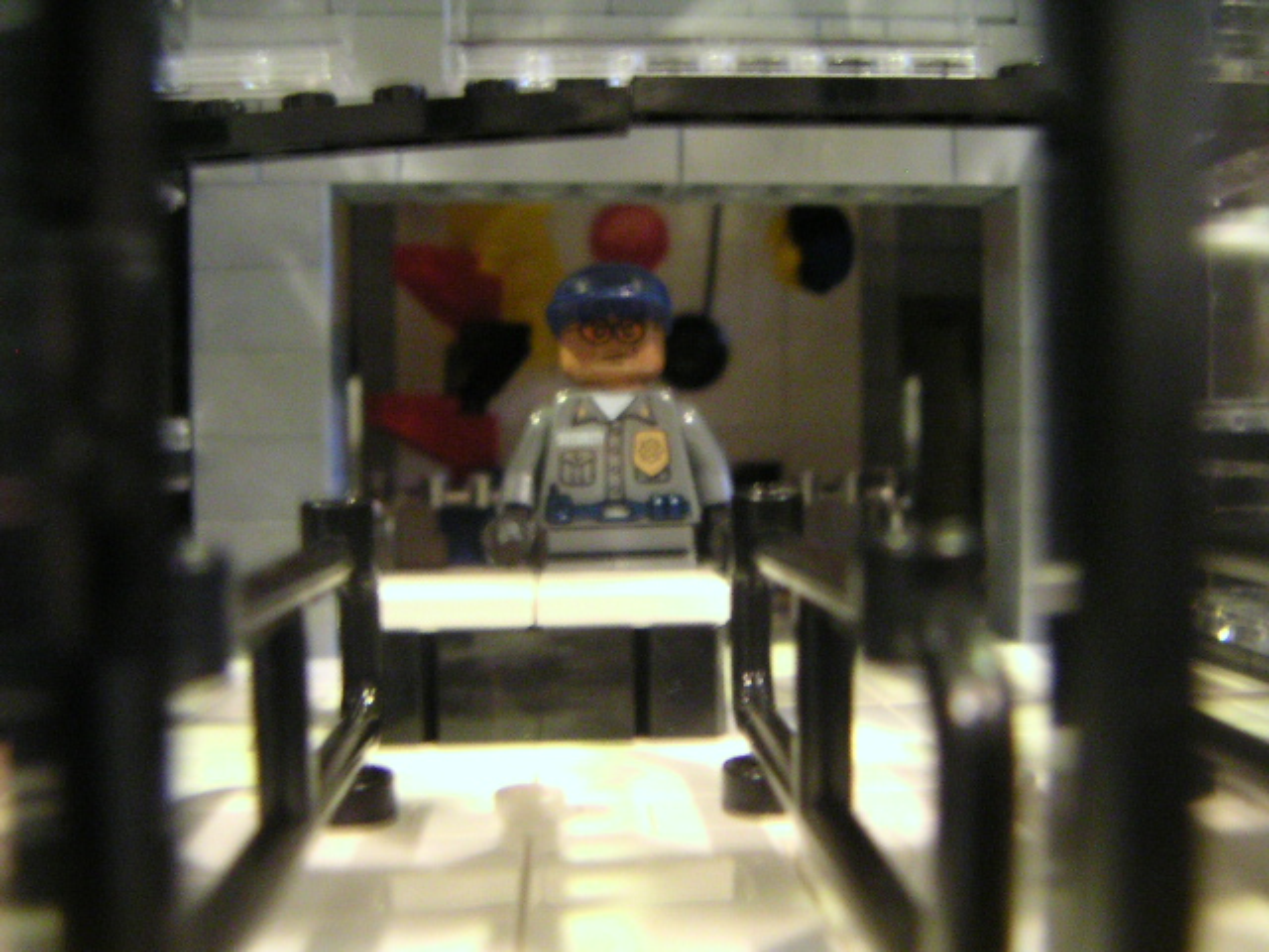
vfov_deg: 38.7
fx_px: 1356
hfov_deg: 50.1
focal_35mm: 37
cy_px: 476
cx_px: 634
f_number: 2.8
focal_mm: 4.8
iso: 400
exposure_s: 1/2
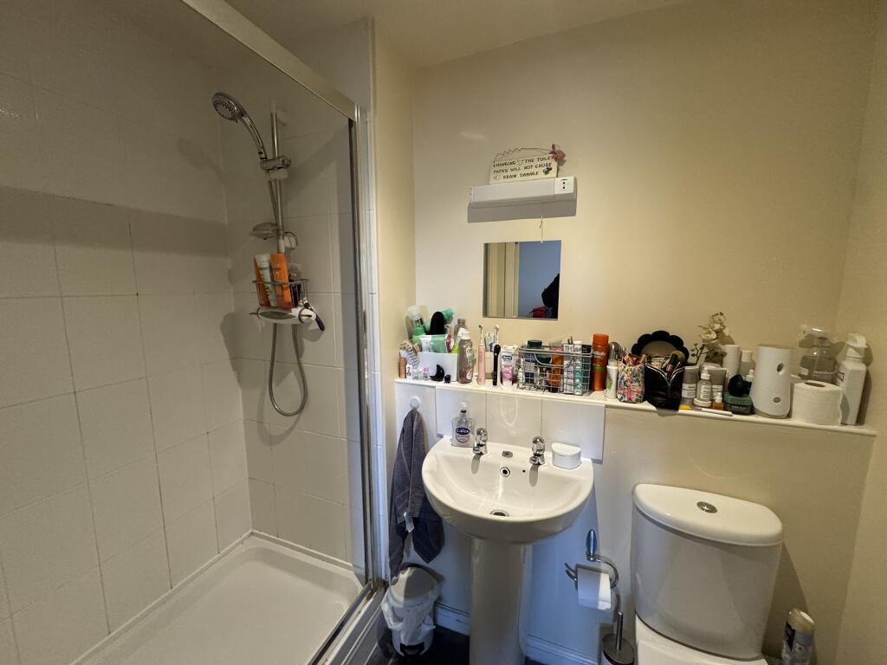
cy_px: 332
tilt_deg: -7.9
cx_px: 444
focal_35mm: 14
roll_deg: +0.7
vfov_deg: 85.7
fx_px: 359
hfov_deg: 102.1
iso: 500
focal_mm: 2.22
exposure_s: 1/60
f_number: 2.2
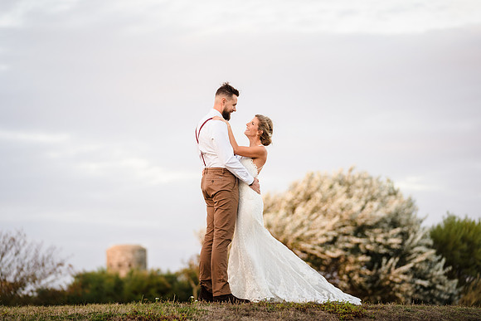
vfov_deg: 10.8
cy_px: 160
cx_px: 240
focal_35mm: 127
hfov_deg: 16.2
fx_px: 1695
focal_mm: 124
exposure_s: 1/250
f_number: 2.8
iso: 400
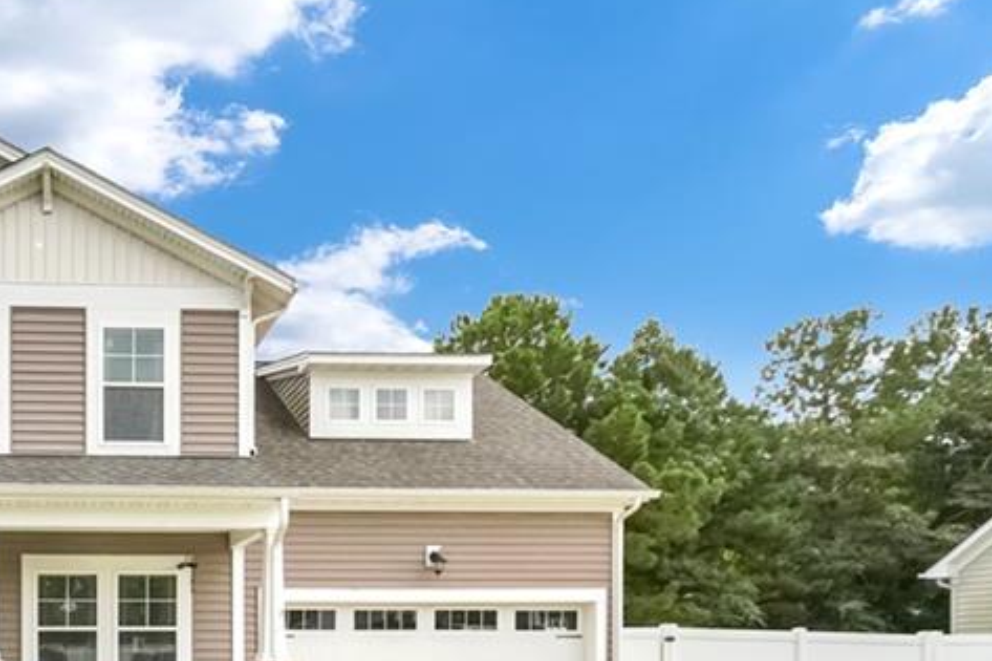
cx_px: 80
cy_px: 658
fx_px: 716
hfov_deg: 58.2
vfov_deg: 42.8
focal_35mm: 26
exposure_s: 1/4000
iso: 5000
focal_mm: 12
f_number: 5
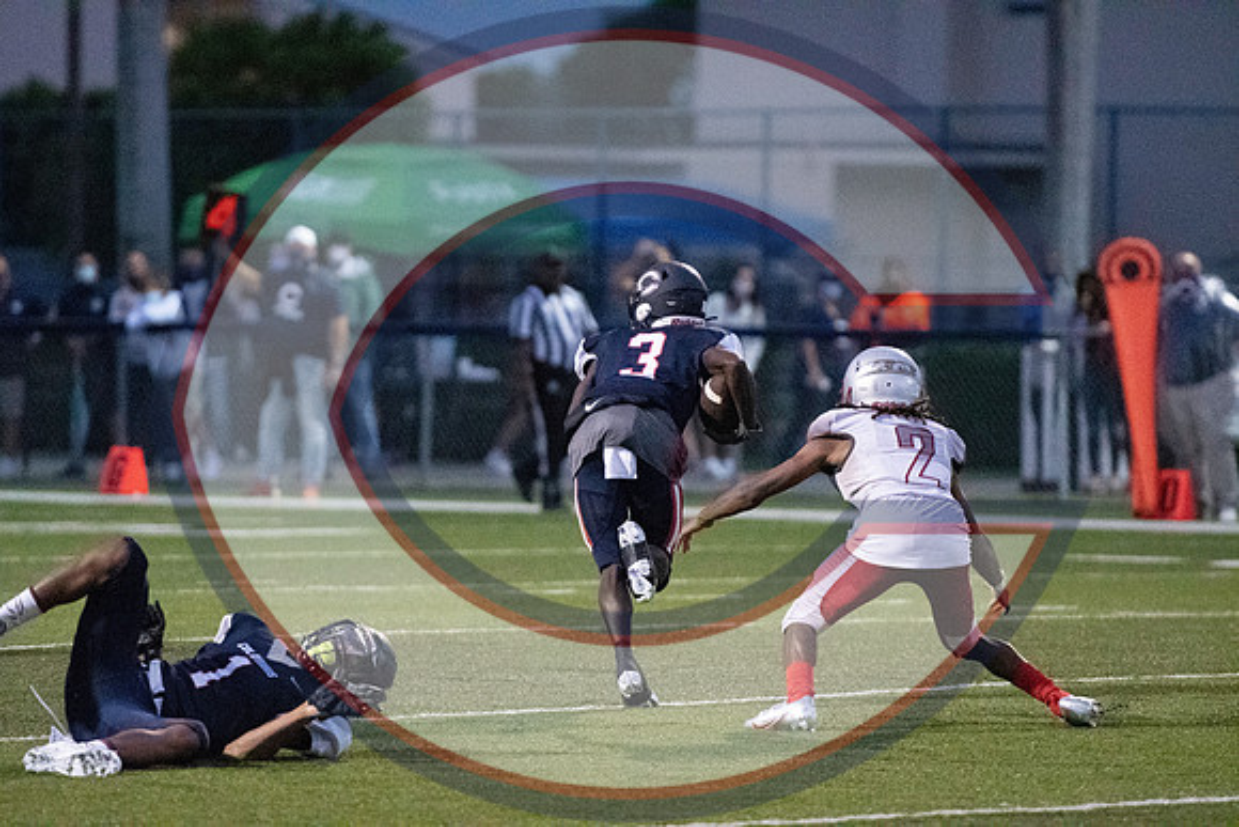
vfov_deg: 4.6
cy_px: 414
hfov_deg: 6.9
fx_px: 10327
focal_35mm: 300
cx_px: 620
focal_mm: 200
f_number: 2.8
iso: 28800
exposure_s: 1/2500
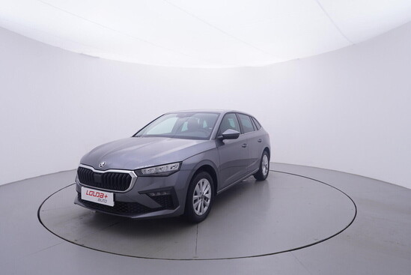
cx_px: 206
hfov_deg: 77.3
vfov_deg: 56.2
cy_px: 138
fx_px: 257
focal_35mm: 22
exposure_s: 1/80
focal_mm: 15
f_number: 5
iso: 200
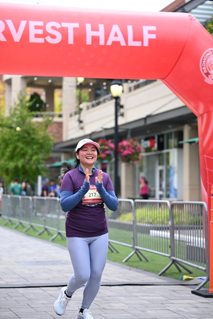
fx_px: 798
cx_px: 106
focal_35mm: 90
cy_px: 160
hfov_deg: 15.2
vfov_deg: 22.6
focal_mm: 90
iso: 640
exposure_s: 1/2000
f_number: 2.8
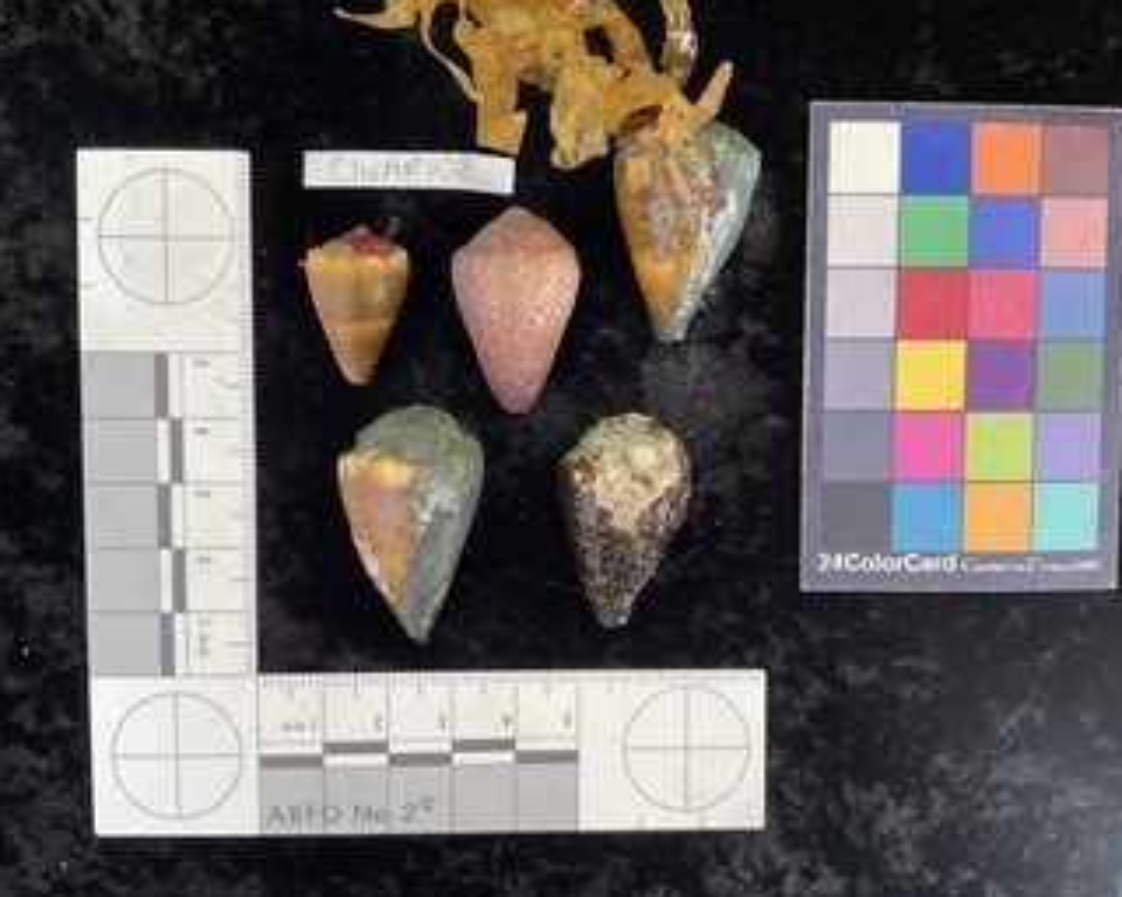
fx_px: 1029
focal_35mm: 31
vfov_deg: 47.1
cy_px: 454
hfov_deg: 57.1
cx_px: 600
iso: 50
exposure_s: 1/60
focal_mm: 3
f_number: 1.8
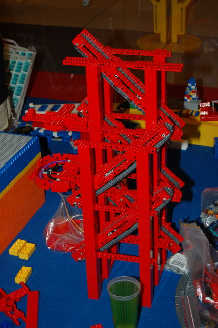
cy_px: 164
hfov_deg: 18.1
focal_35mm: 75
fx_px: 683
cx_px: 109
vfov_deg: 27.0
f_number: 5.6
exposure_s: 1/60
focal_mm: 50
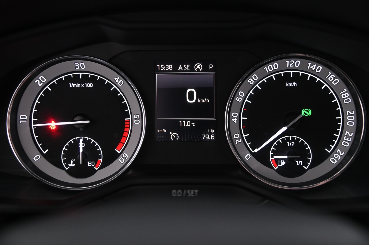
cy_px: 122
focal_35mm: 48
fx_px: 492
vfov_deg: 28.0
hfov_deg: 41.1
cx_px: 184
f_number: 4
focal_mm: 48
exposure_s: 1/20
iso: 2000
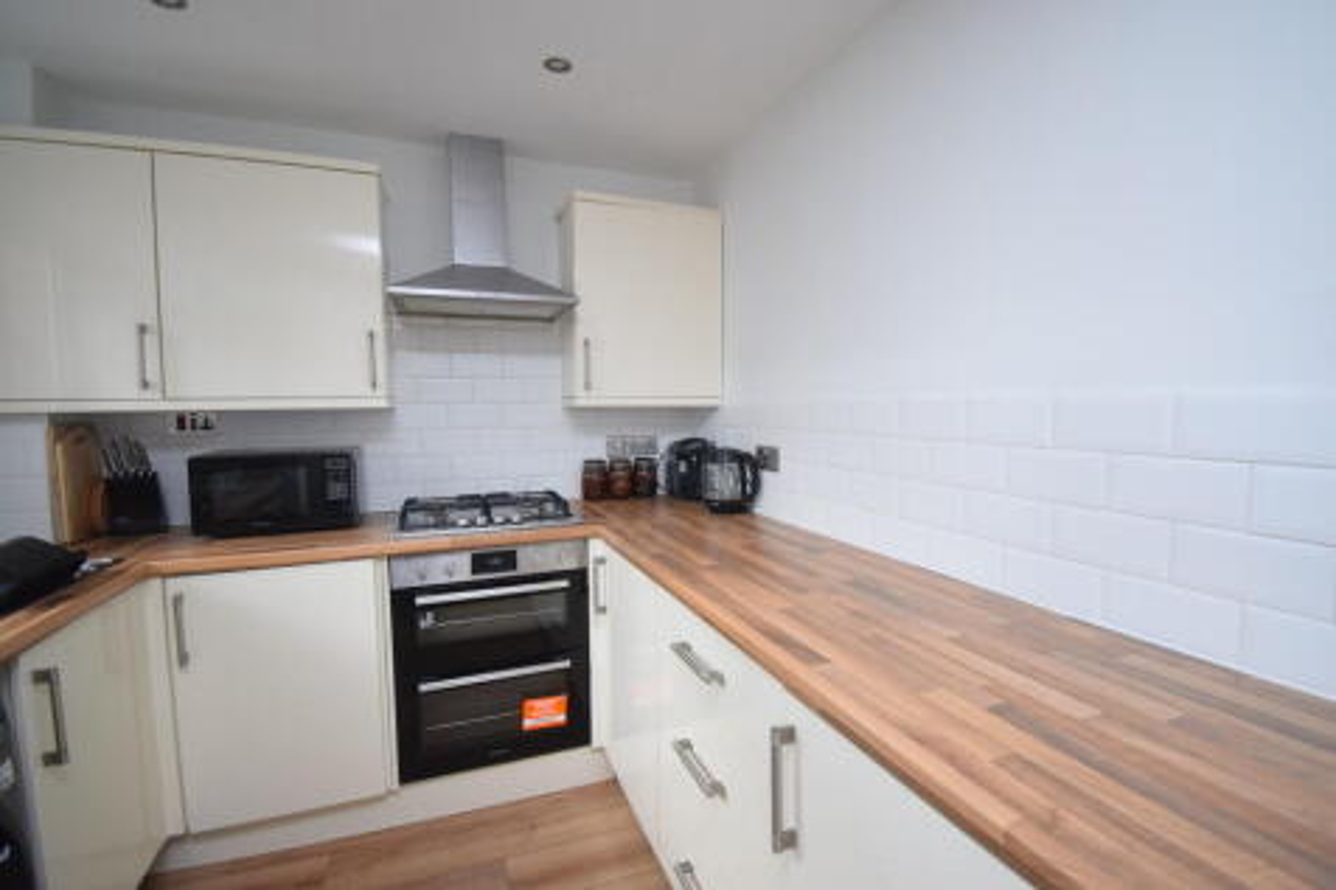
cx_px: 668
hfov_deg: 100.4
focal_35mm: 15
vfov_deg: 77.3
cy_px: 445
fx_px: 556
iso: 800
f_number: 4.5
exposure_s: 1/60
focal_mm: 10
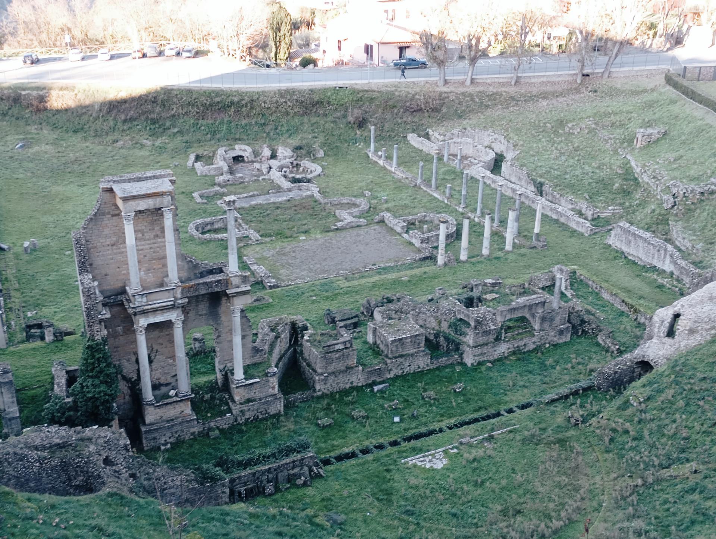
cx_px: 358
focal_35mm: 40
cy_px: 270
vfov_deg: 36.0
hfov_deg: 46.7
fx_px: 828
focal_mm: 4.27
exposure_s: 1/50
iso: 130
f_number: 1.8
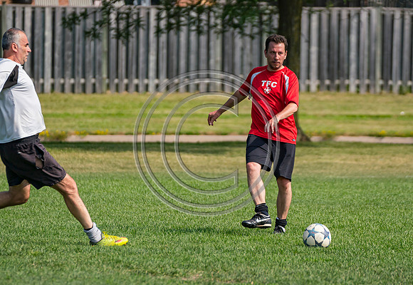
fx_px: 4076
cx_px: 267
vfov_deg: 4.0
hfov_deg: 5.8
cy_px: 157
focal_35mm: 352
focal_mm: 181
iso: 400
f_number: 2.8
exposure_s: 1/6400
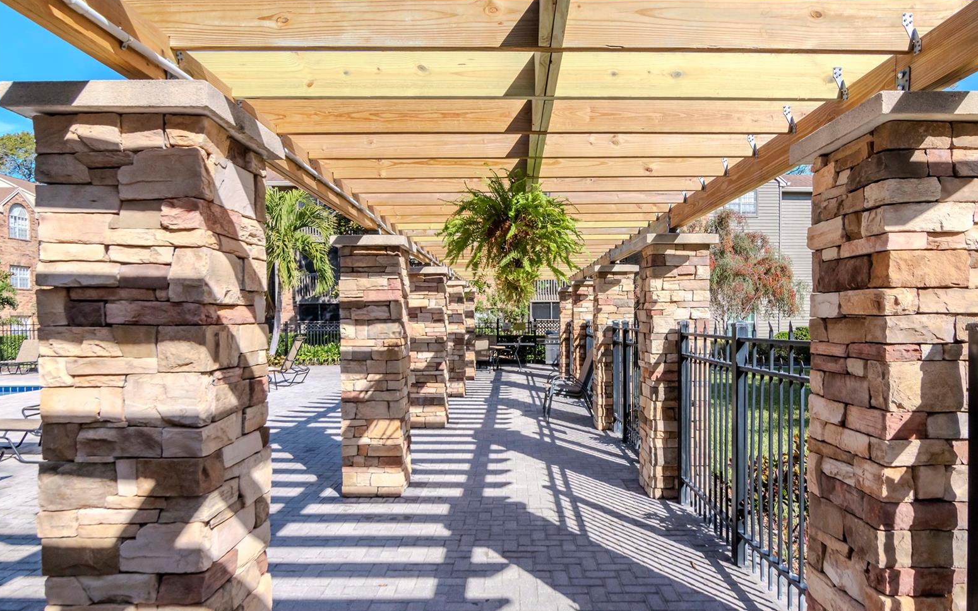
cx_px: 498
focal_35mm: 21
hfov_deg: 83.6
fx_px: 547
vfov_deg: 58.4
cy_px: 319
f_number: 9
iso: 640
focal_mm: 13
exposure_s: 1/1000
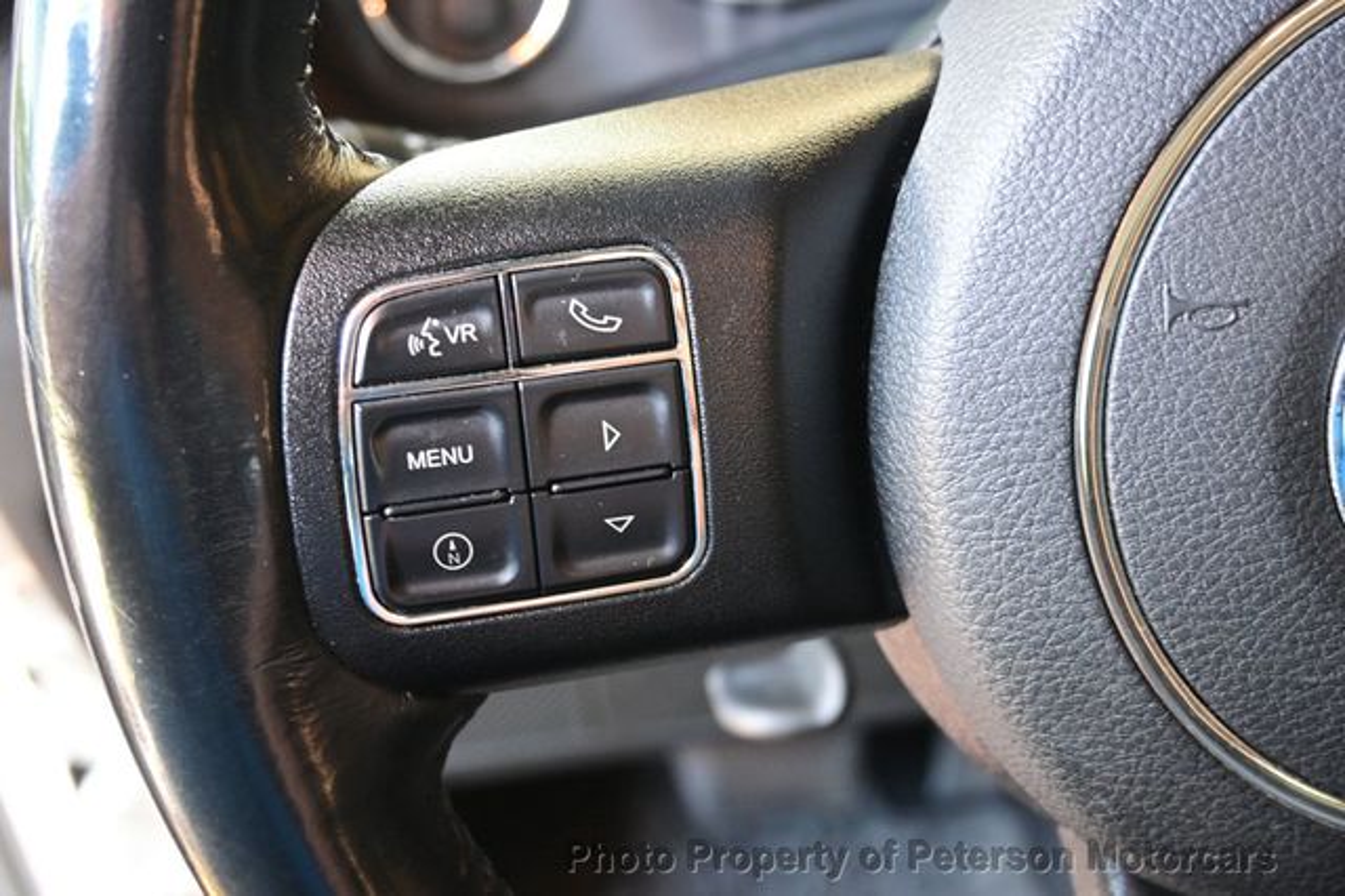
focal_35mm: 37
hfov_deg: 52.2
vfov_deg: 36.1
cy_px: 448
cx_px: 672
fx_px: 1372
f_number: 4.2
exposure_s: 1/40
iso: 1400
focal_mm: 24.5
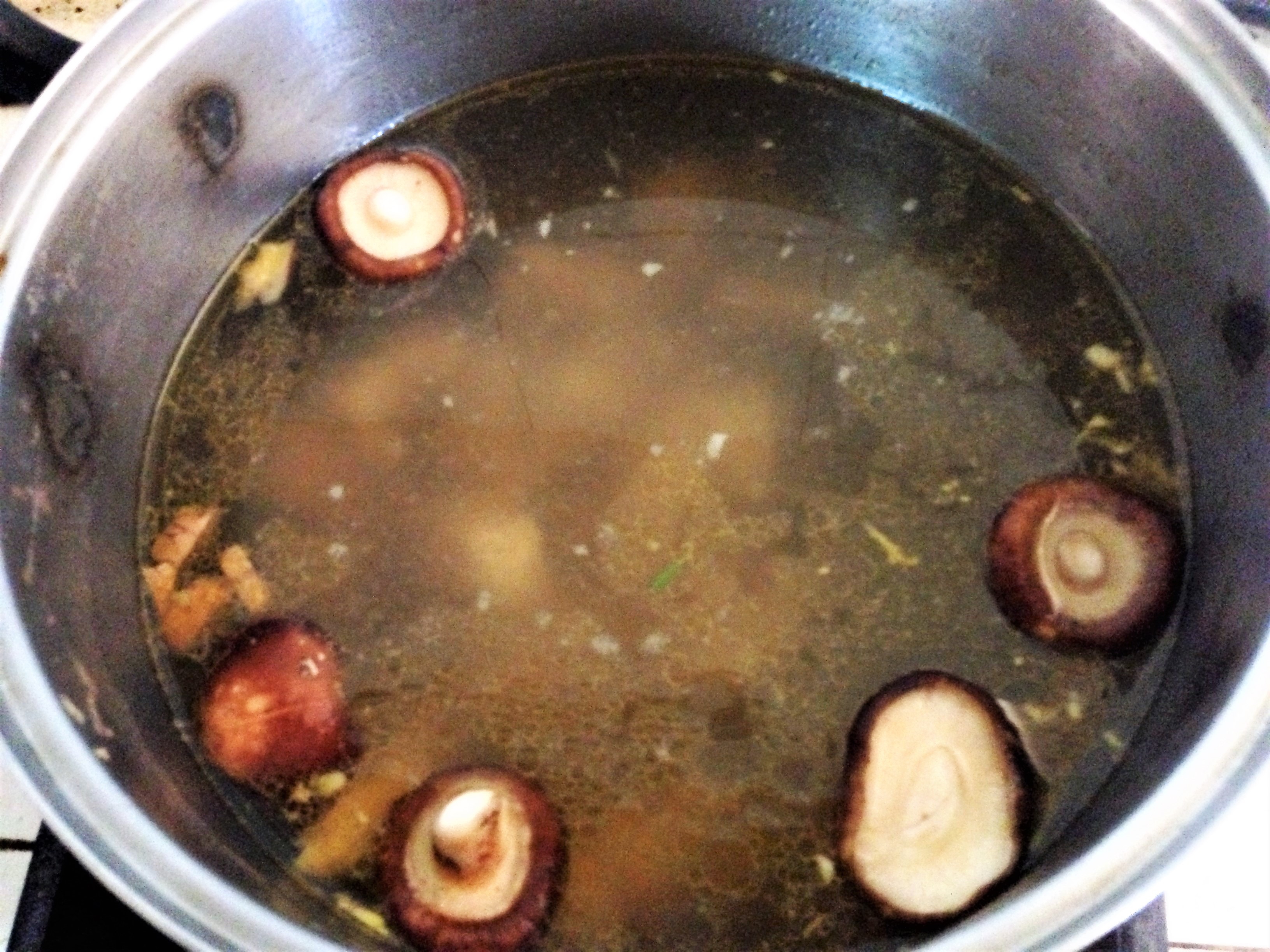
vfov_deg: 42.9
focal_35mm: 33
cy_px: 476
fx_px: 1211
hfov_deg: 55.4
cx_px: 635
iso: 800
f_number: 2.4
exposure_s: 1/15
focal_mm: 4.12
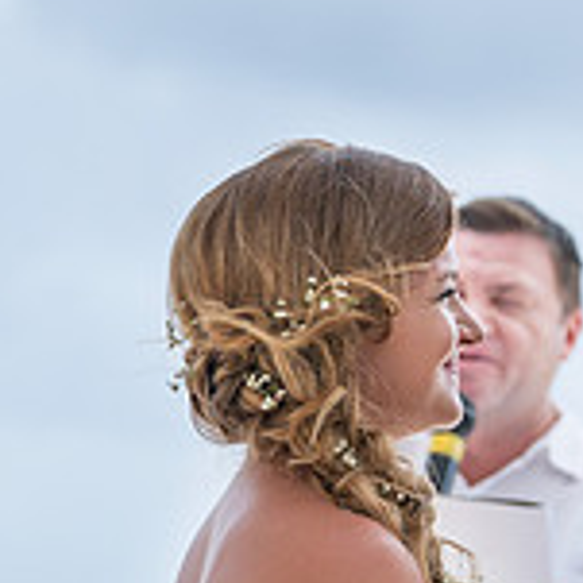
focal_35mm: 333
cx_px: 637
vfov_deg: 5.3
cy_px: 546
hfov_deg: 5.2
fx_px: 6345
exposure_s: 1/500
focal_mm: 102
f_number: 4
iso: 100
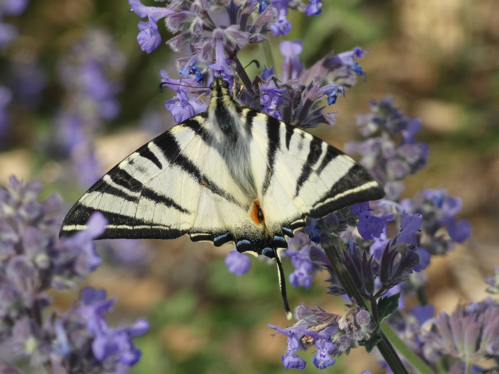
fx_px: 5536
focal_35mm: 384
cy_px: 187
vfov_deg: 3.9
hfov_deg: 5.2
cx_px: 250
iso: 80
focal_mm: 68.8
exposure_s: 1/160
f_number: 5.6
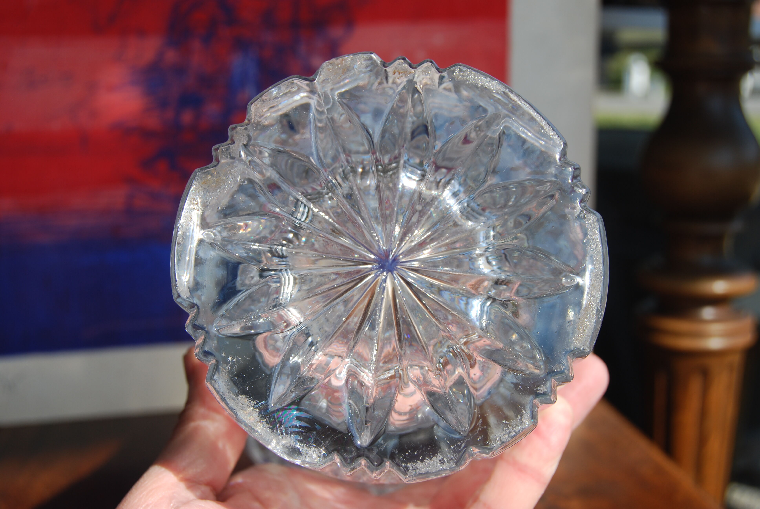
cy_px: 254
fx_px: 983
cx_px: 380
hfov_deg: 42.3
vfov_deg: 29.0
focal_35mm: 46
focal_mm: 31
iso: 100
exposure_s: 1/200
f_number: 8
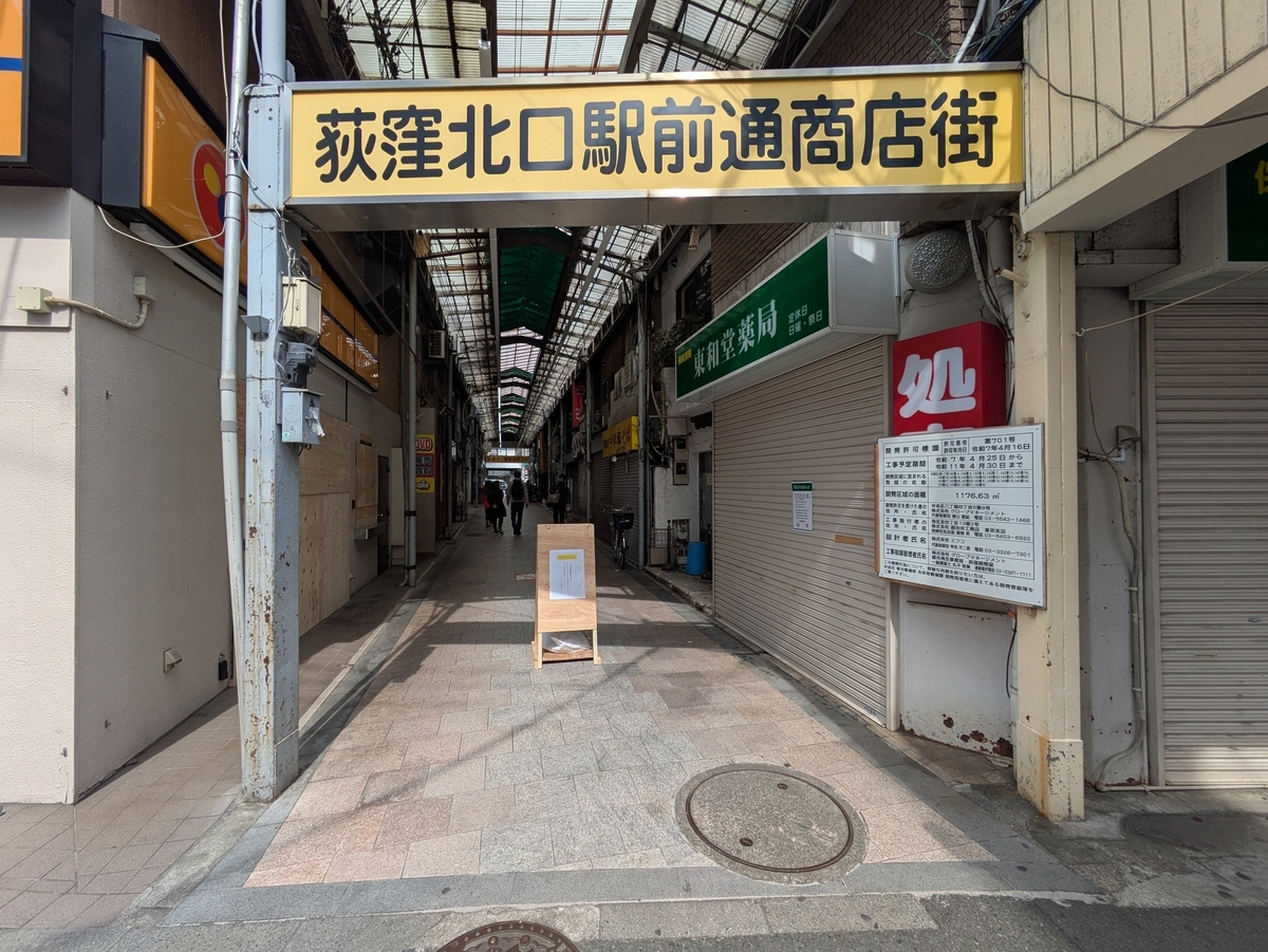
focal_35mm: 14
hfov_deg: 102.0
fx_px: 513
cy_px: 476
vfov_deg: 85.7
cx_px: 634
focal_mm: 1.83
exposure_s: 1/1119
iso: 49
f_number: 2.2
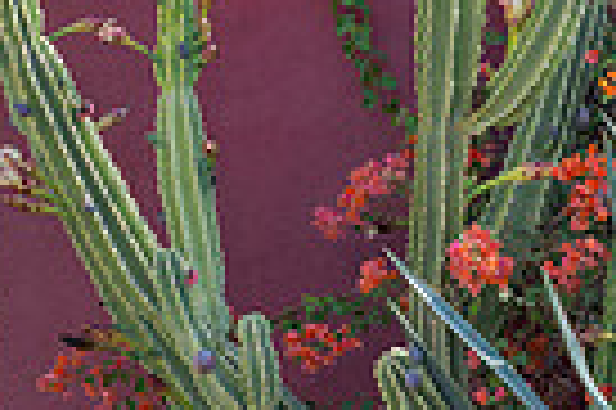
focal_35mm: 191
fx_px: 3264
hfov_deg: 10.1
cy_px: 265
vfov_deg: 7.2
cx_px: 1188
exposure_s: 1/200
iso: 125
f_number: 6.3
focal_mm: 31
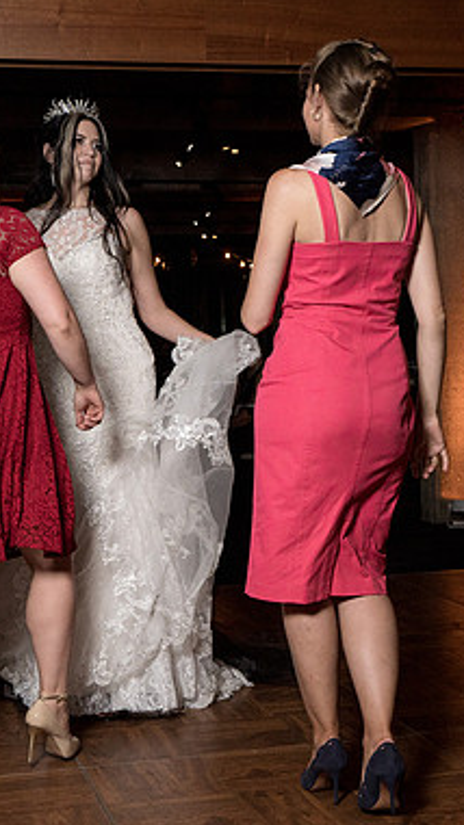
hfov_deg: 19.4
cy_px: 435
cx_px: 181
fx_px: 1358
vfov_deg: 33.8
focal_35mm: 62
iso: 2000
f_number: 5.6
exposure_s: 1/200
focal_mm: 35
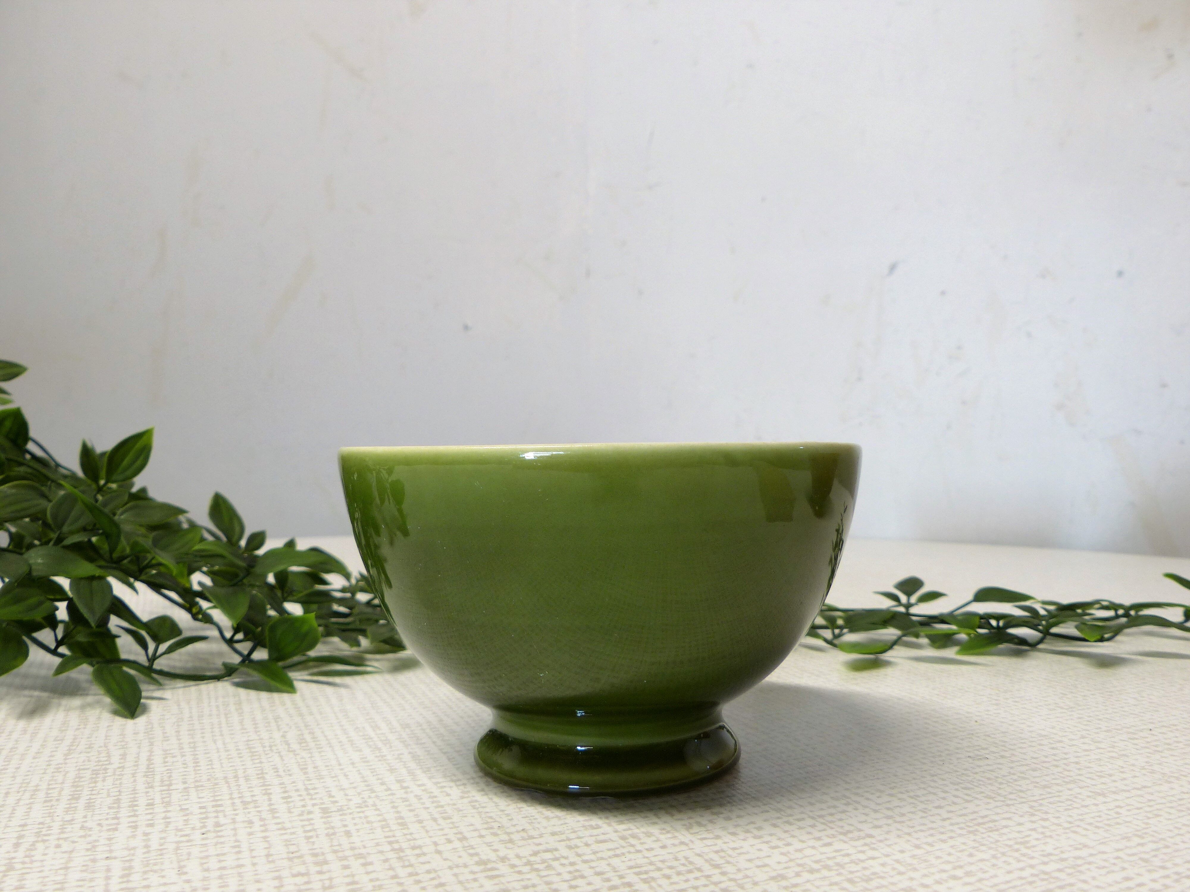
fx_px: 997
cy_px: 446
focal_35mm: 29
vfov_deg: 48.2
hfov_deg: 61.7
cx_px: 595
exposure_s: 1/15
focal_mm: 5.3
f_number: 2.8
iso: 100
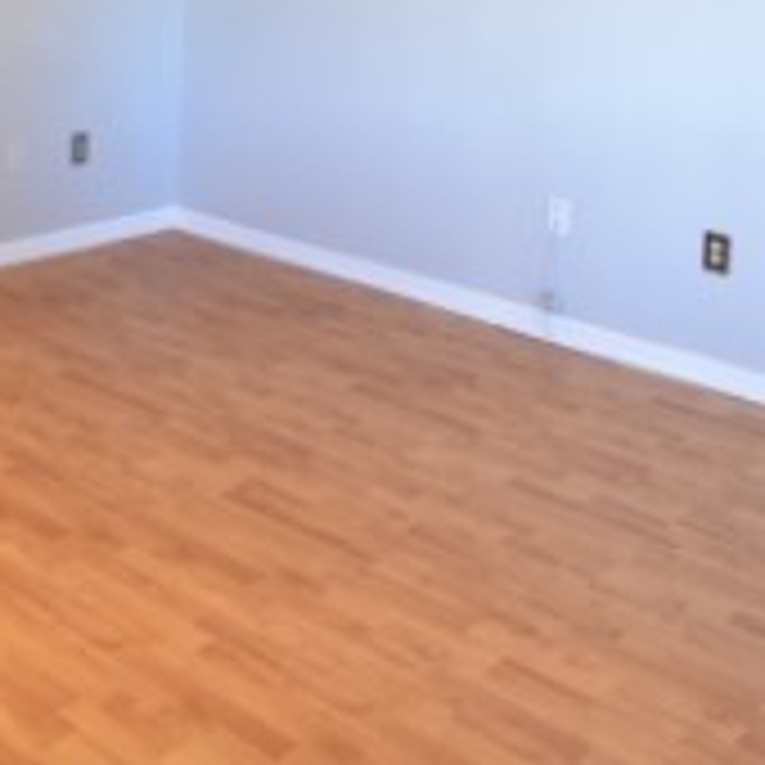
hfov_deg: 30.9
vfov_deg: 28.5
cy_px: -94
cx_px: 158
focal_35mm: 54
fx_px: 1350
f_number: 3.5
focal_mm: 10
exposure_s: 1/10
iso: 800
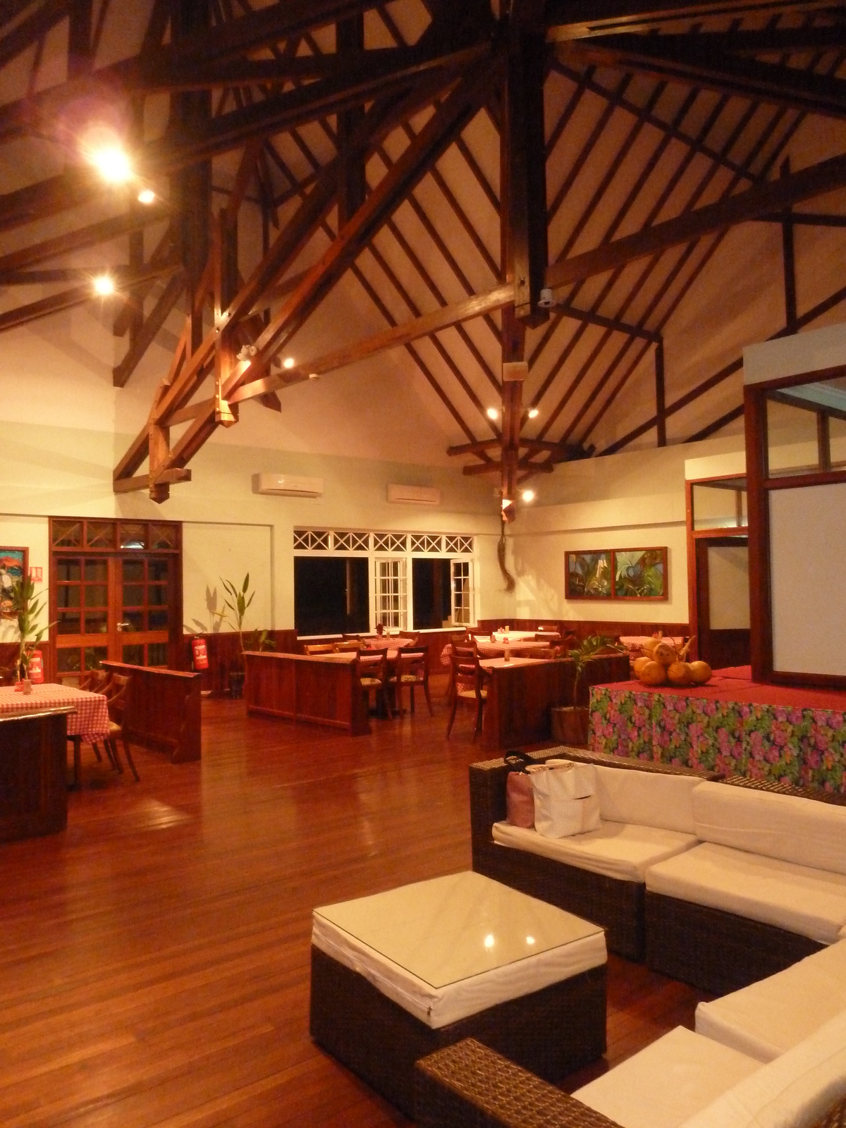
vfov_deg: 69.4
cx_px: 423
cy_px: 564
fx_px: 815
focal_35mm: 25
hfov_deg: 54.9
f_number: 3.3
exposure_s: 1/8
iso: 800
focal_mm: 4.1
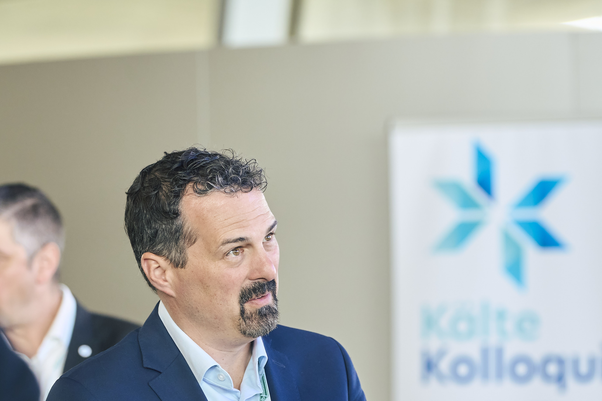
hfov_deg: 8.9
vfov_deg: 5.9
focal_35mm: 231
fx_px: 3862
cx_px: 228
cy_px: 396
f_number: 2.8
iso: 640
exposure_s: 1/160
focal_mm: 113
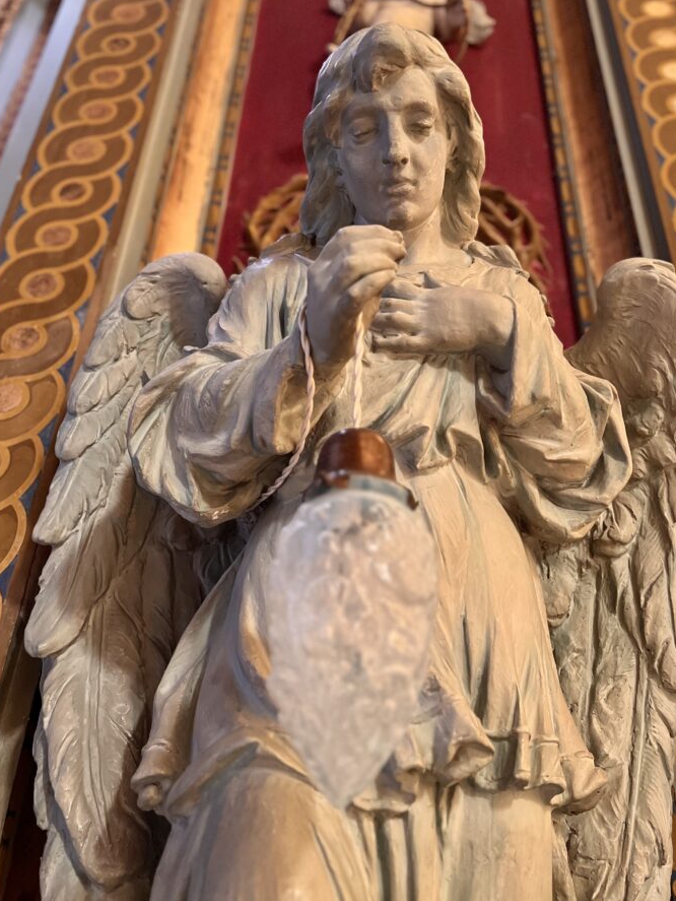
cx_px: 380
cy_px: 387
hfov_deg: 46.7
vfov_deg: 59.7
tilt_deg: +33.2
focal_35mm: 30
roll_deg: -0.3
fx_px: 781
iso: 640
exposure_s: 1/40
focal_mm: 5.7
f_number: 1.5
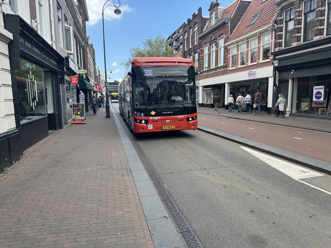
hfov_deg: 71.6
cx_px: 166
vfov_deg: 56.8
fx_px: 229
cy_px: 124
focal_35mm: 24
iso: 80
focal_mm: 6.76
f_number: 1.78
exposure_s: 1/1456
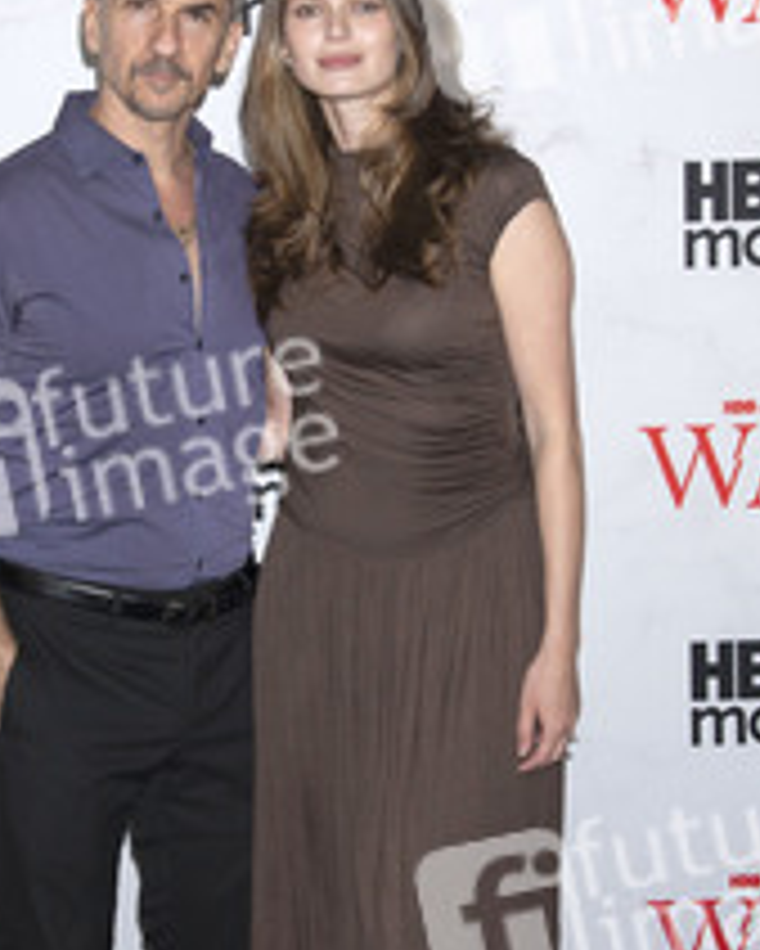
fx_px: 1995
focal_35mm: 71
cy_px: 671
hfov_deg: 21.5
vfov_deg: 26.5
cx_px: 238
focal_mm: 40
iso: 640
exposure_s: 1/200
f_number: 6.3
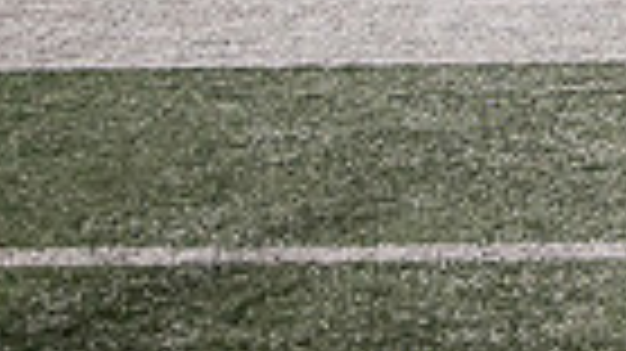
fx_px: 2024
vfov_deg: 9.3
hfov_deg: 16.0
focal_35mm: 122
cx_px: 950
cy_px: -333
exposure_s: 1/200
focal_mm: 28
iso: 2000
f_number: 4
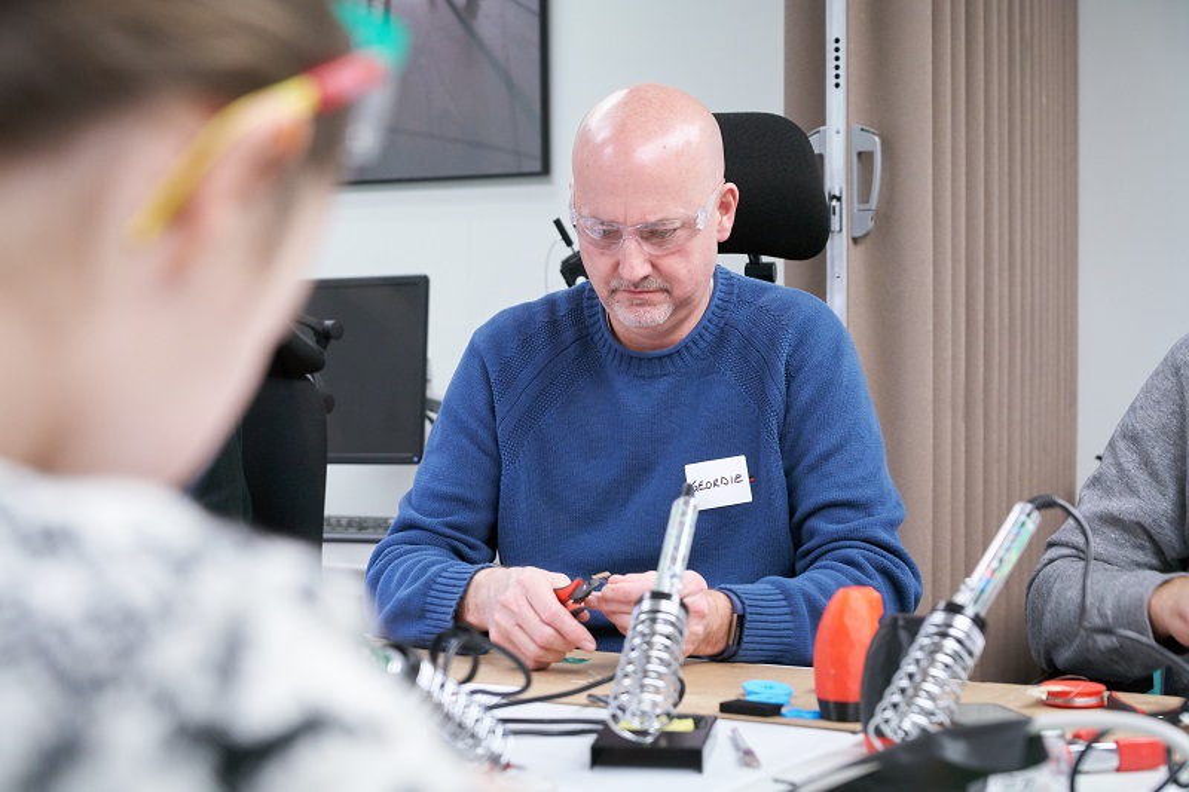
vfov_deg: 19.4
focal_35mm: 70
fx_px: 2311
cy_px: 396
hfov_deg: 28.8
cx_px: 594
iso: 3200
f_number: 5
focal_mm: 70
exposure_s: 1/125
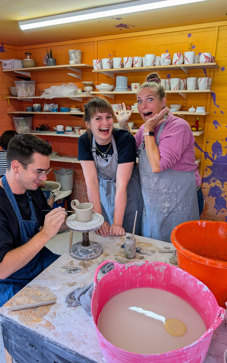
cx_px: 105
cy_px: 181
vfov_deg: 70.4
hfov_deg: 47.6
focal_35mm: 26
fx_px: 257
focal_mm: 6.9
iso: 35
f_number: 1.68
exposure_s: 1/100
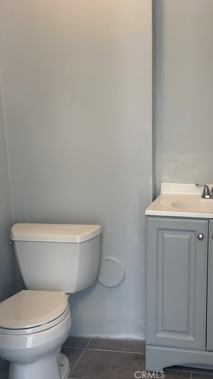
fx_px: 532
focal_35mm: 53
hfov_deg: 22.6
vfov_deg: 39.2
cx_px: 130
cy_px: 188
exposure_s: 1/120
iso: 100
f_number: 1.78
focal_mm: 6.86
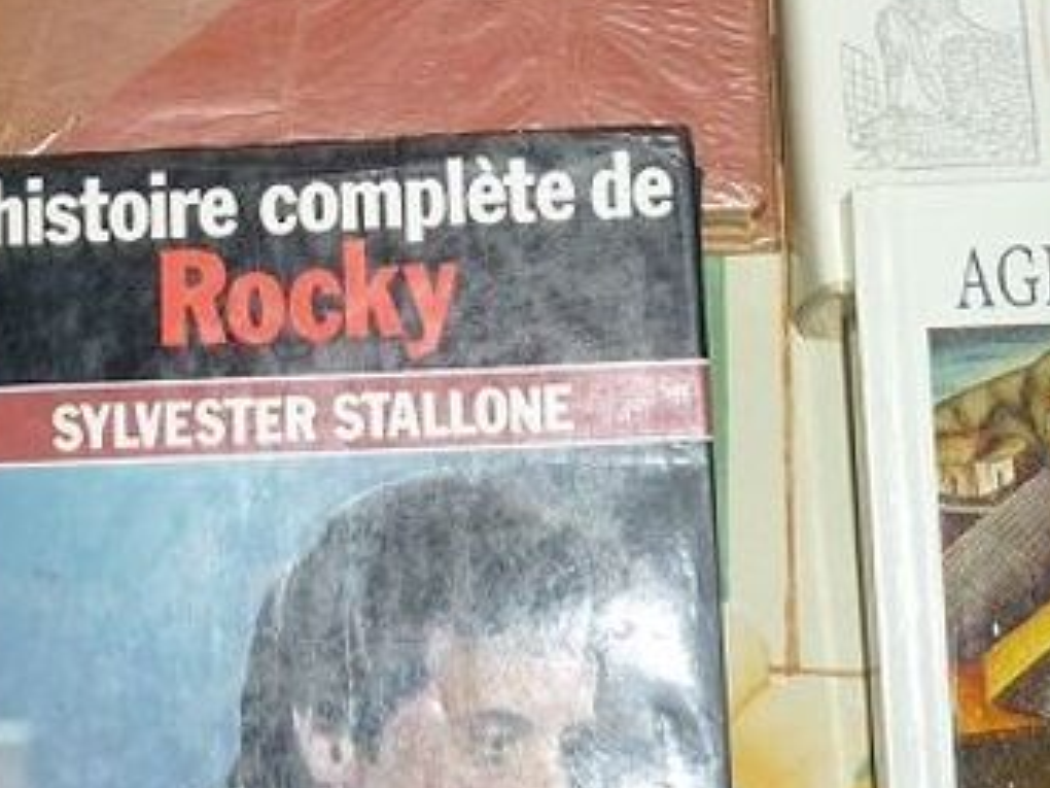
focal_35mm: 97
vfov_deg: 15.1
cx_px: 312
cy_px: 80
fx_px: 2942
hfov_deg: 20.1
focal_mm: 5.5
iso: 100
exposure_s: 1/30
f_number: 2.8
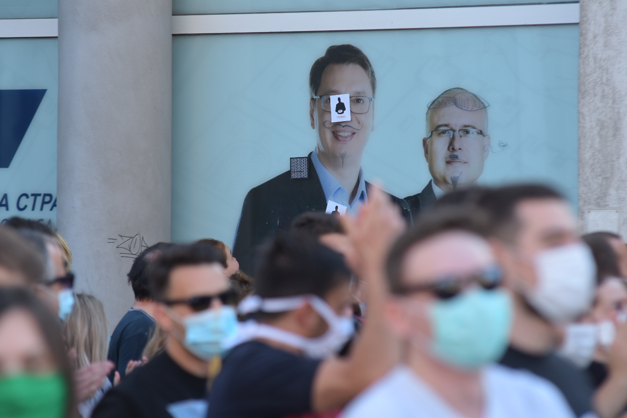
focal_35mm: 255
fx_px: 4441
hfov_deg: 8.1
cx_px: 314
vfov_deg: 5.4
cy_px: 209
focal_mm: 170
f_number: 4
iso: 400
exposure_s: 1/400
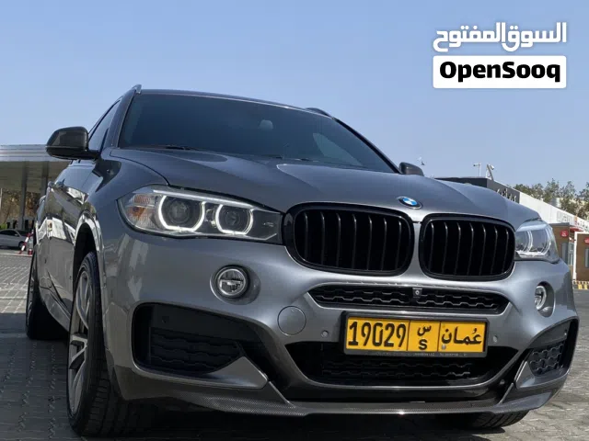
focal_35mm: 26
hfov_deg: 67.3
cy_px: 220
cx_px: 294
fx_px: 442
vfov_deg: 53.1
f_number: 1.8
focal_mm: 4.25
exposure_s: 1/3040
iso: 32
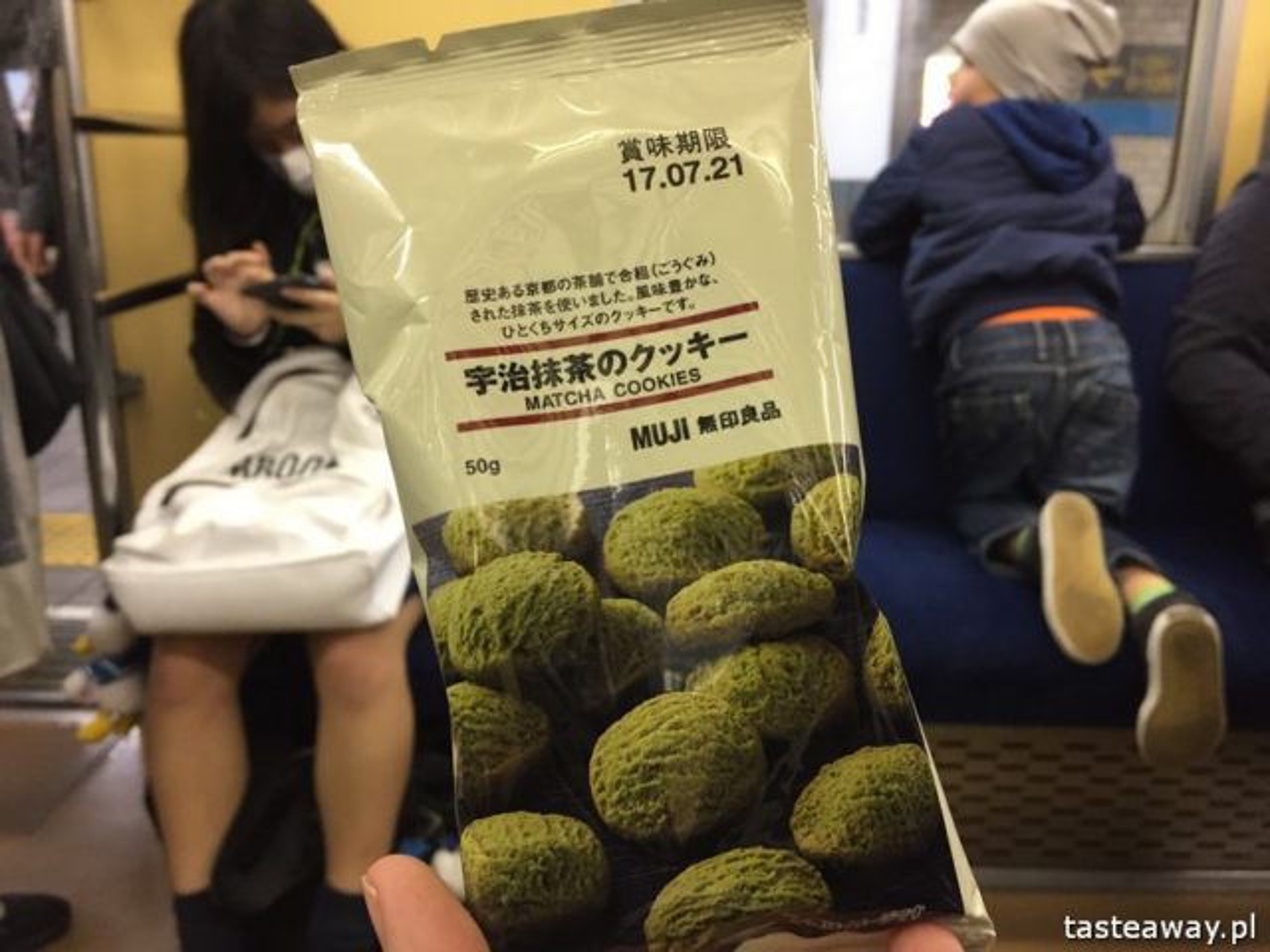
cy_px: 476
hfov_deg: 61.7
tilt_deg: -14.8
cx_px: 635
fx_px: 1064
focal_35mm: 29
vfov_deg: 48.2
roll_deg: -1.0
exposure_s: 1/30
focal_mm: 4.15
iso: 125
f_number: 2.2
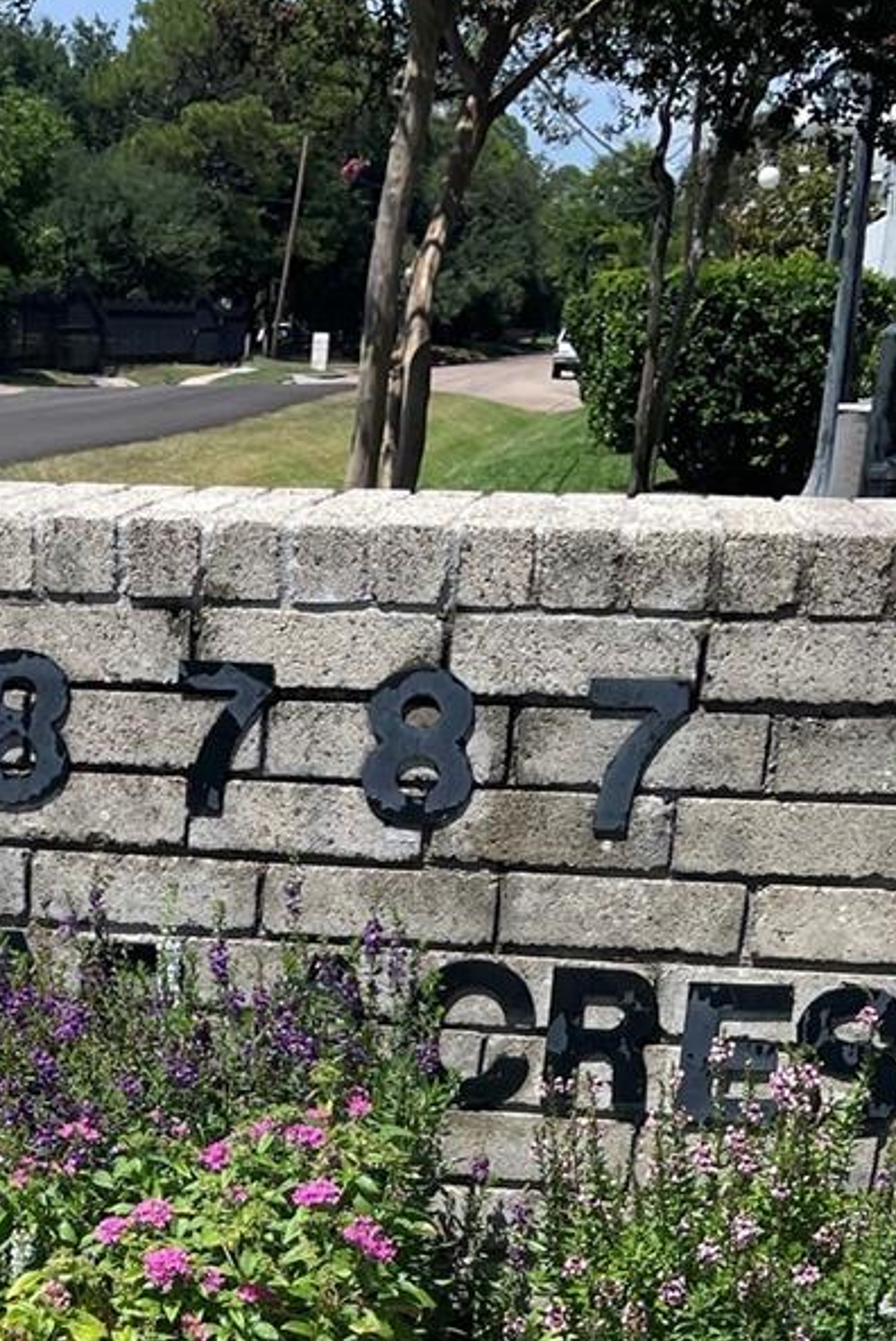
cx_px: 54
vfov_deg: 25.2
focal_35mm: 70
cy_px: 1705
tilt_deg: -25.7
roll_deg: +1.8
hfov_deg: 19.1
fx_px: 2610
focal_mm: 4.2
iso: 32
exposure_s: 1/4292
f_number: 1.6
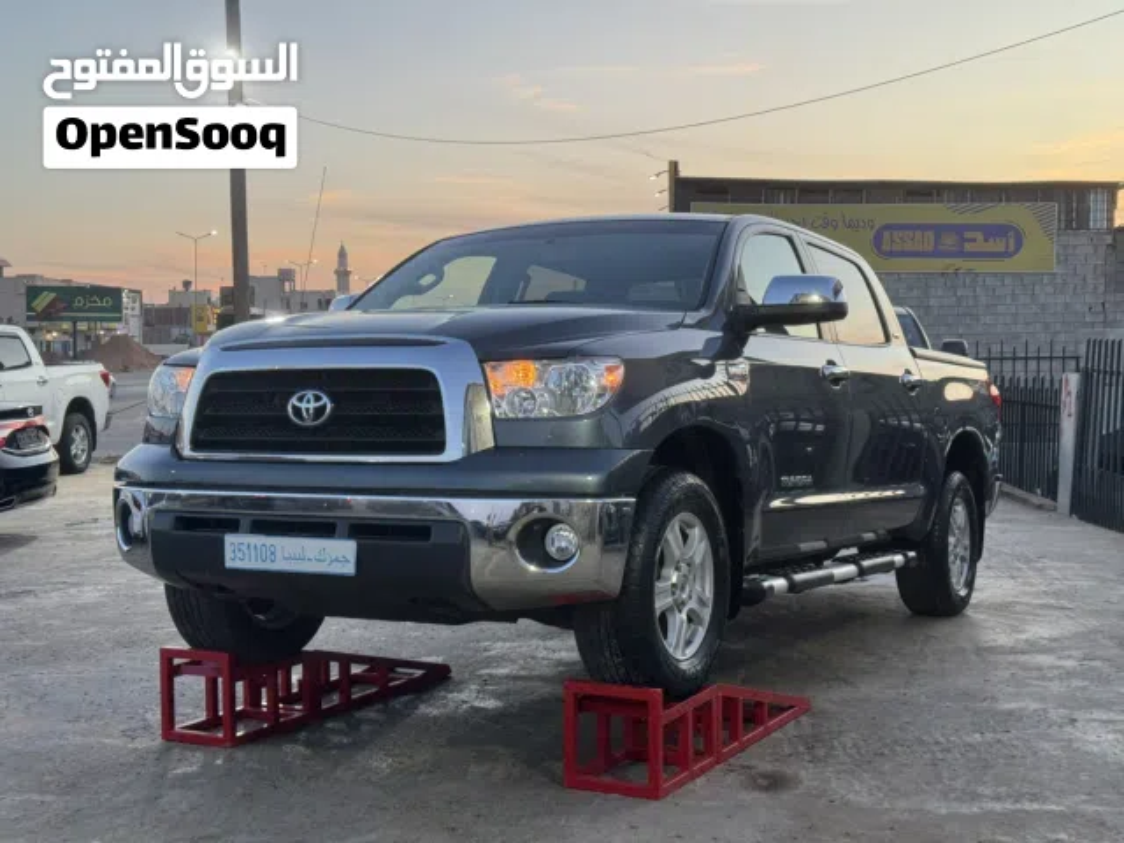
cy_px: 422
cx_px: 562
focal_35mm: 48
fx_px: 1559
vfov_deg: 30.3
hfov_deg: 39.7
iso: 50
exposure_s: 1/102
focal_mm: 6.86
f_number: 1.78
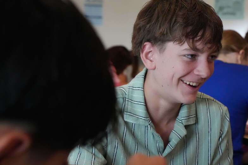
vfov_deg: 14.0
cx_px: 147
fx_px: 675
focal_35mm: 98
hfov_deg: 20.8
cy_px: 105
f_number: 7.1
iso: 16000
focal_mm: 75
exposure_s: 1/320
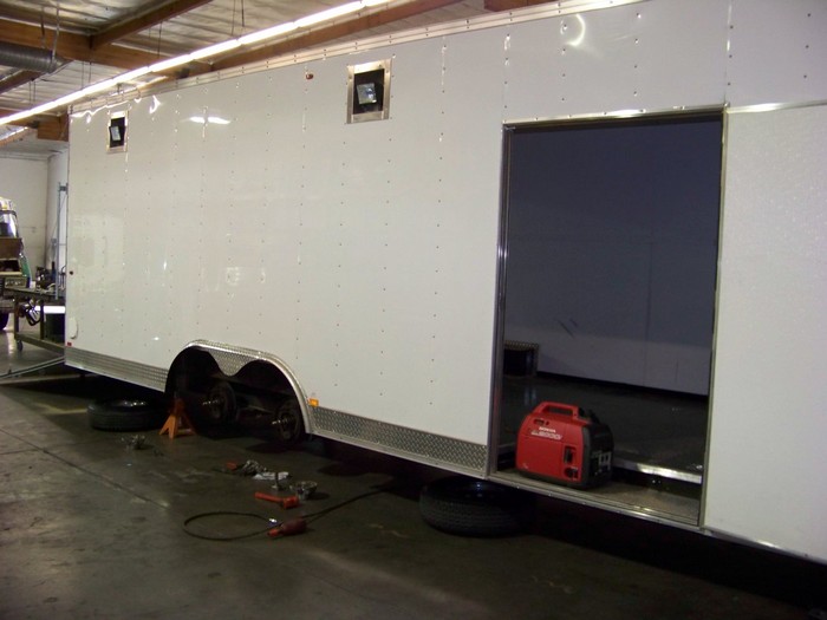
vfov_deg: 39.7
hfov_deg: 51.4
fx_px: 860
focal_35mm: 36
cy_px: 310
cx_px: 414
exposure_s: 1/30
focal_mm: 5.85
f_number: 2.8
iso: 200
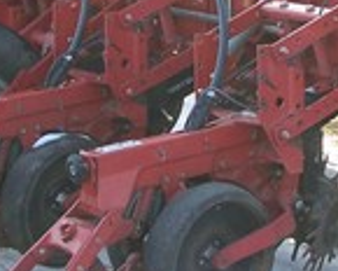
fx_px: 2051
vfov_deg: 7.5
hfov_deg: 9.4
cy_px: -5
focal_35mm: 205
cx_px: 175
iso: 80
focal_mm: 9.3
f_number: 3.1
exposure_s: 1/125
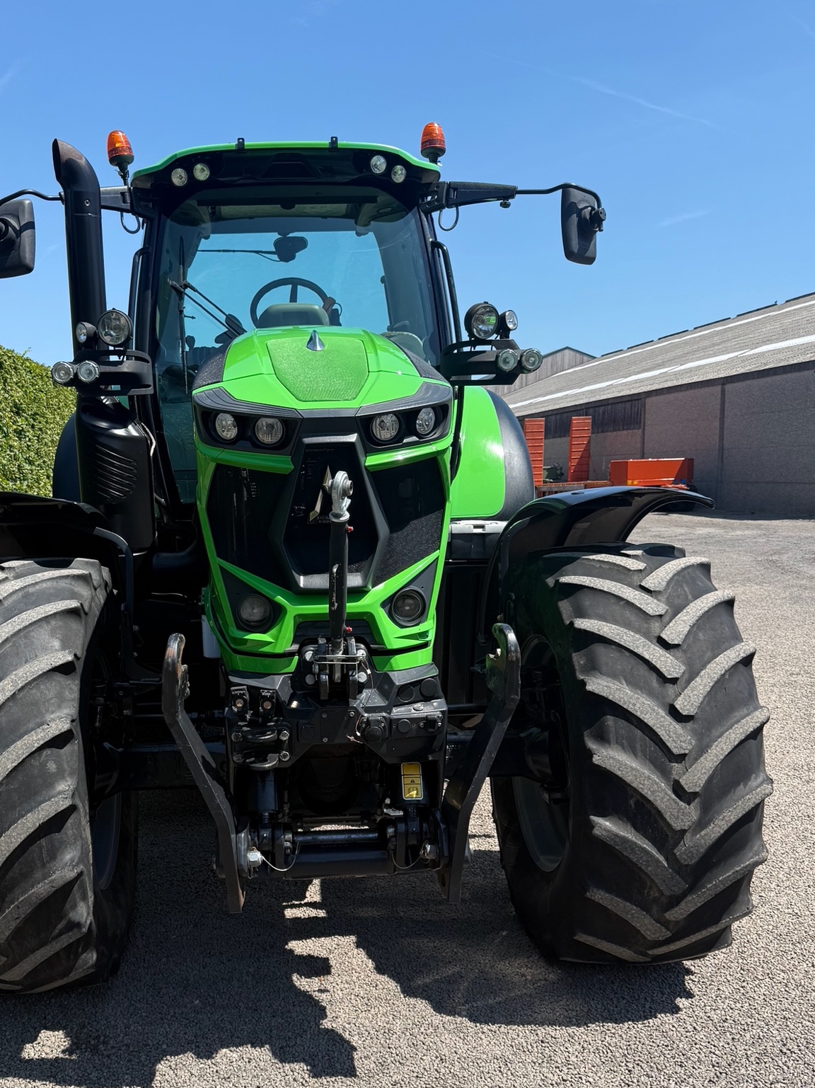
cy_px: 649
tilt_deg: -9.9
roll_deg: +2.0
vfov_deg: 56.4
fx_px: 1005
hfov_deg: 43.9
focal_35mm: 32
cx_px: 318
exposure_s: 1/2611
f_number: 1.78
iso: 80
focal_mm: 6.76
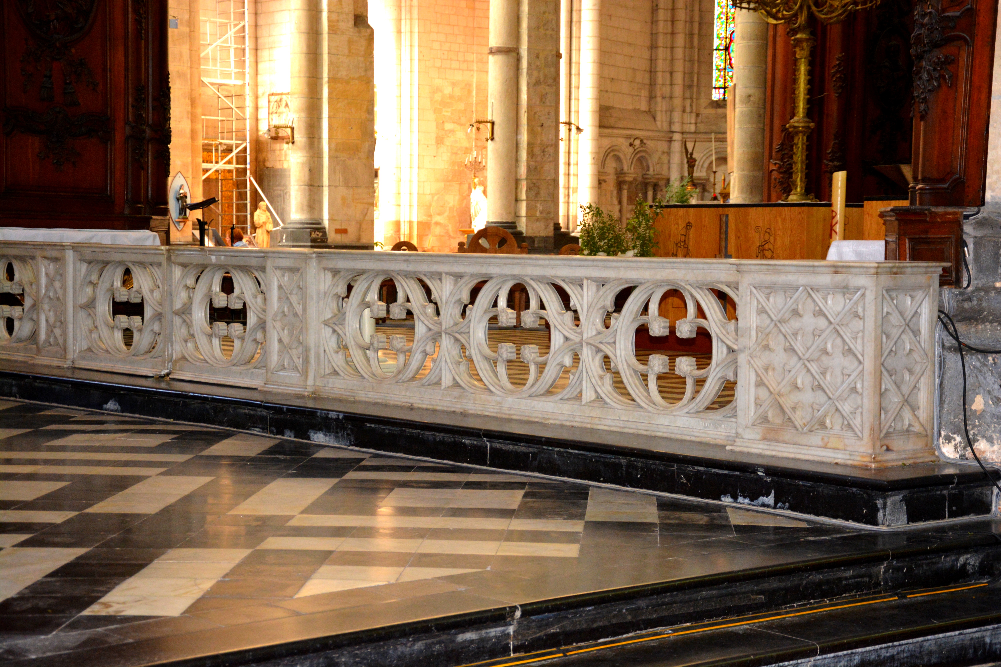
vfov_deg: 18.9
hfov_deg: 28.1
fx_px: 2002
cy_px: 334
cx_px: 500
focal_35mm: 72
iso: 1000
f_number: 4.8
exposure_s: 1/60
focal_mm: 48
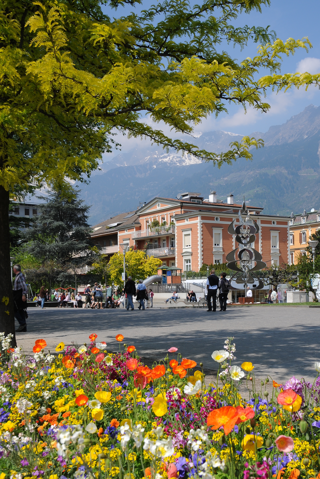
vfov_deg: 51.3
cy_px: 240
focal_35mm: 38
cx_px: 160
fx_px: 500
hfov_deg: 35.5
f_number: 8
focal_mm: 25
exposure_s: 1/250
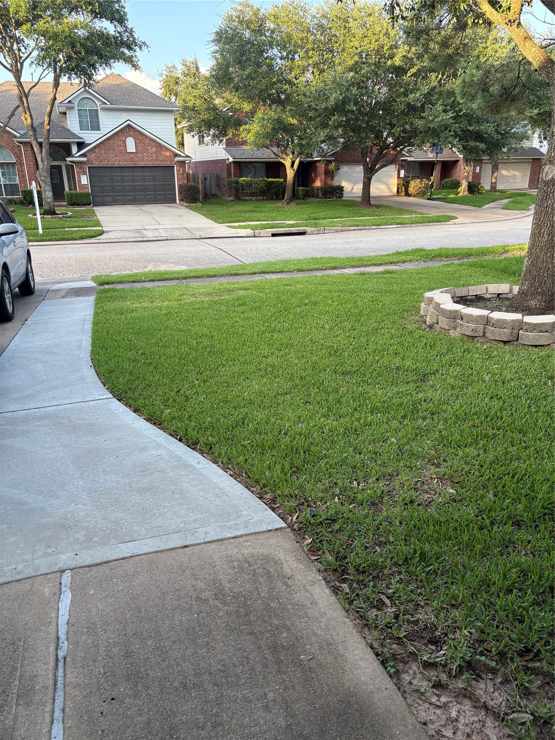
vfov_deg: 67.3
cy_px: 370
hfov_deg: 53.1
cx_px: 278
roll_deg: +0.6
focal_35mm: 26
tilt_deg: -19.1
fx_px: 556
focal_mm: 5.96
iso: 80
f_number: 1.6
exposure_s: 1/230
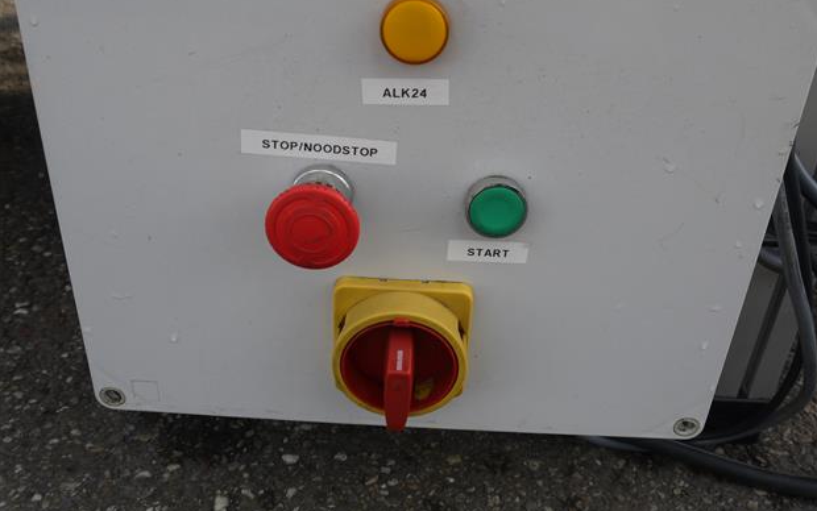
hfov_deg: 55.3
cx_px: 420
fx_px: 780
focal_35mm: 35
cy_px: 202
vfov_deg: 36.2
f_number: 6.3
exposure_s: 1/250
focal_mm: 16
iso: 100
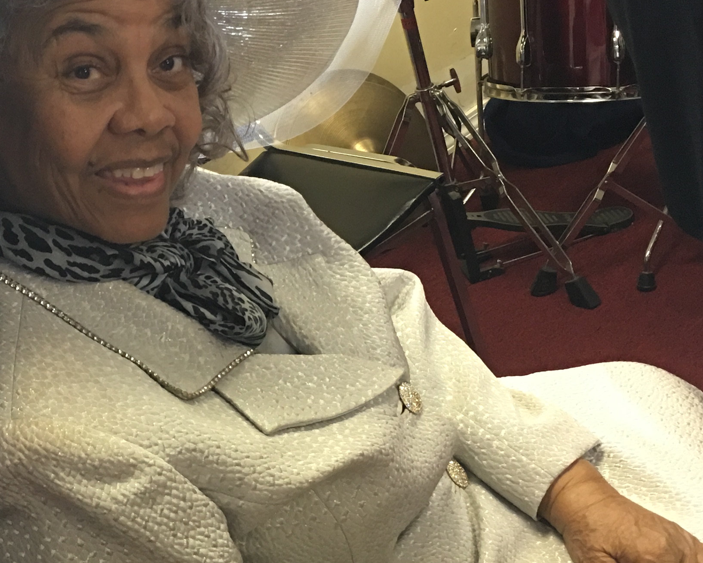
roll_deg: +19.0
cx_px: 103
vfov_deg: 21.9
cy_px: 289
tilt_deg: -24.5
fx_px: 1456
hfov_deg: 26.4
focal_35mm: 70
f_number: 2.2
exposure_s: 1/15
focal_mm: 4.15
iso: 80
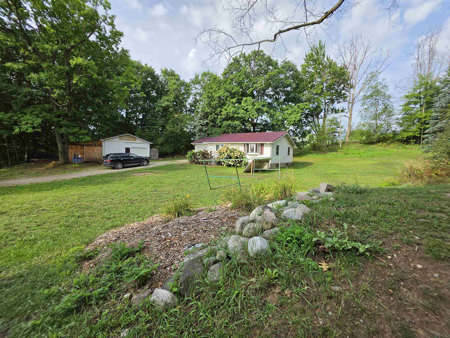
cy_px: 169
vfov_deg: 89.9
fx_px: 169
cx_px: 225
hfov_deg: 106.2
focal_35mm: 13
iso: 32
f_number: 1.9
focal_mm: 2.2
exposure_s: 1/1135
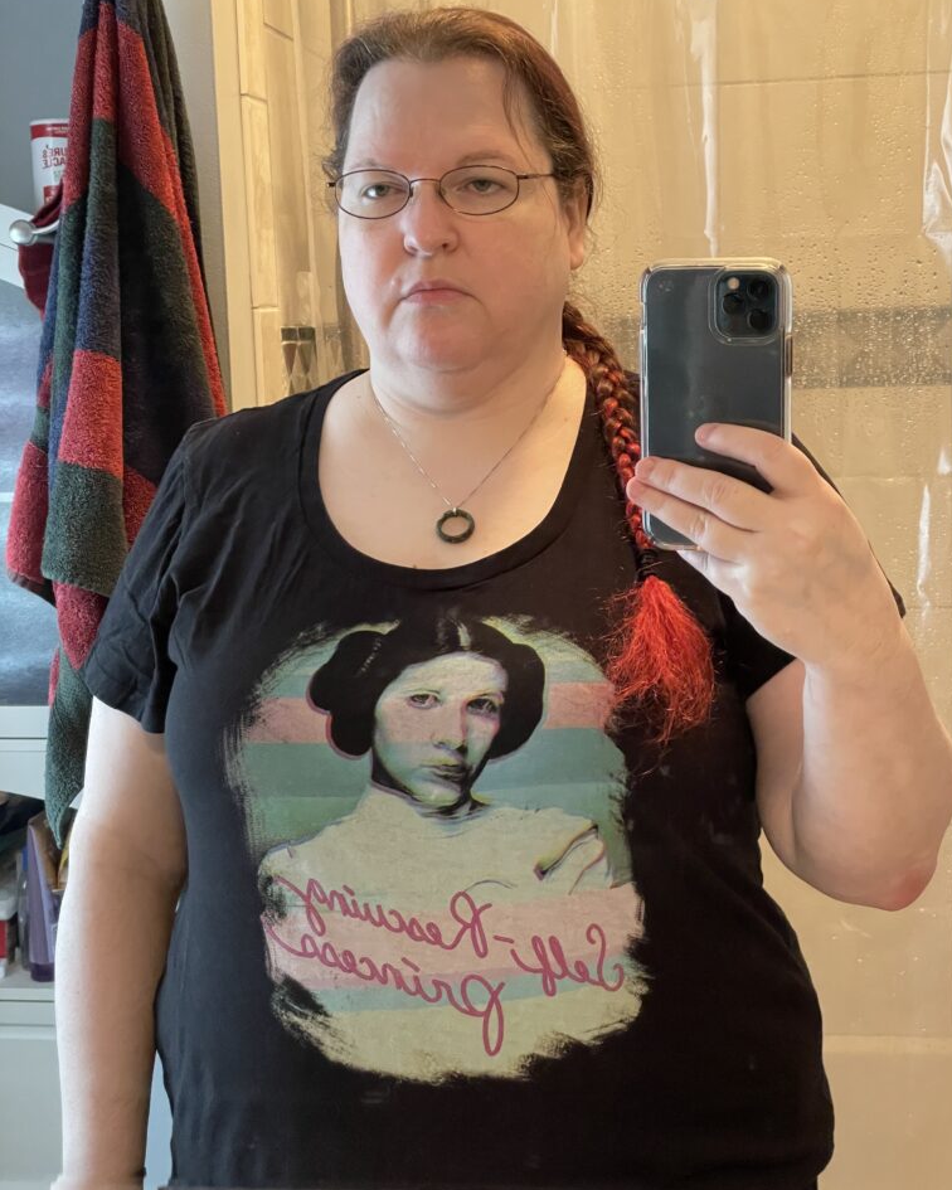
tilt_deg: -5.8
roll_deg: +1.8
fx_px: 1937
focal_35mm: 55
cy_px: 548
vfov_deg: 34.1
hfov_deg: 27.6
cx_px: 482
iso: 640
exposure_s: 1/40
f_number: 2
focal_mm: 6
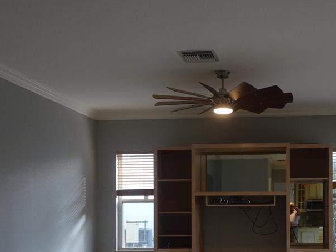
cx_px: 245
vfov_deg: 31.9
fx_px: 427
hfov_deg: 41.8
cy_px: 208
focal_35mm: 44
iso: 80
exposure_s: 1/30
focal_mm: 4.45
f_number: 3.5
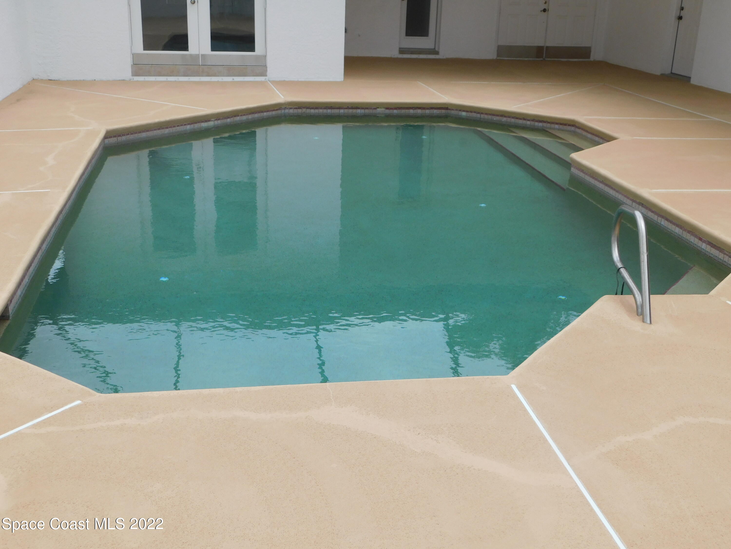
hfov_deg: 46.8
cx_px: 366
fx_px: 845
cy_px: 274
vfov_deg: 36.0
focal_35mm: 40
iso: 125
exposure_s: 1/400
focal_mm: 7.1
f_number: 3.6
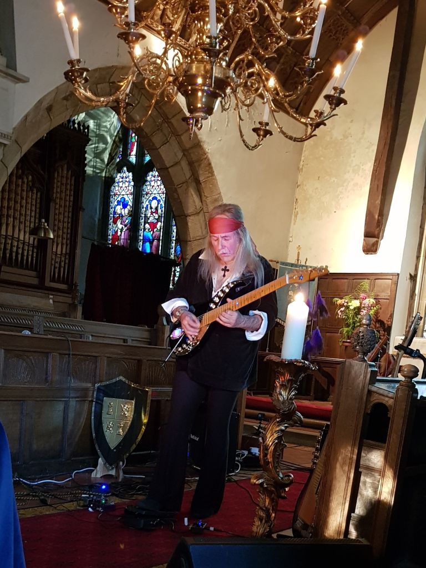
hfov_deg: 53.1
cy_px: 284
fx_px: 427
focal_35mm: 26
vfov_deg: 67.3
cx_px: 213
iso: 250
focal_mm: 4.2
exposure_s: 1/10
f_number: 1.7
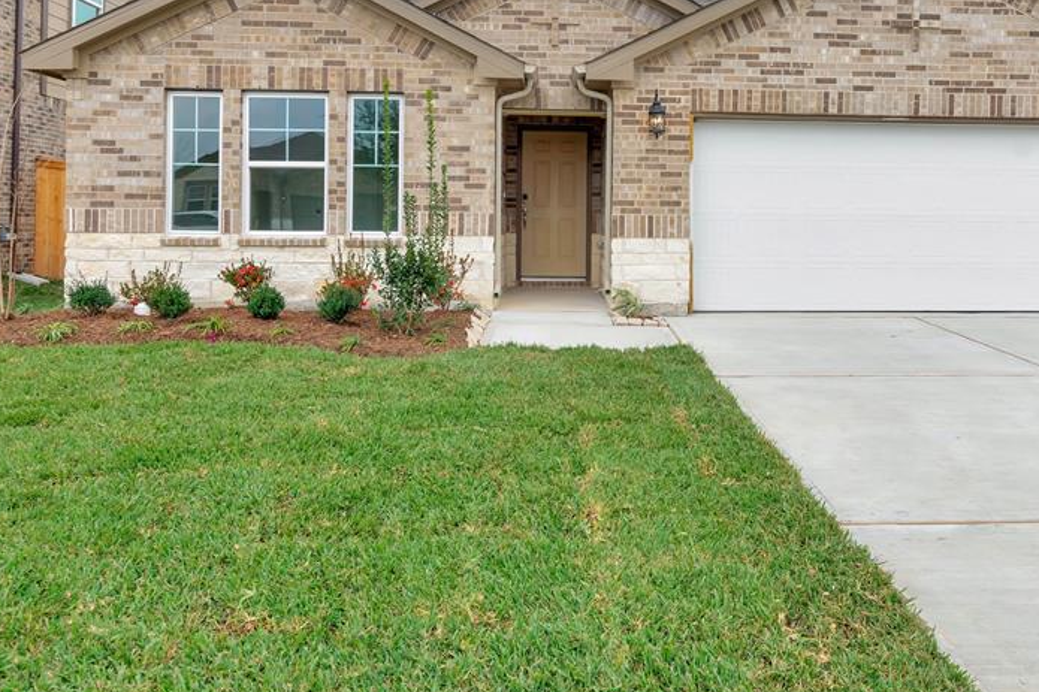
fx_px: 829
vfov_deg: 44.5
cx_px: 598
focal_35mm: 29
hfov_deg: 63.8
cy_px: 217
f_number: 8
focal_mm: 13
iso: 200
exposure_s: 1/100
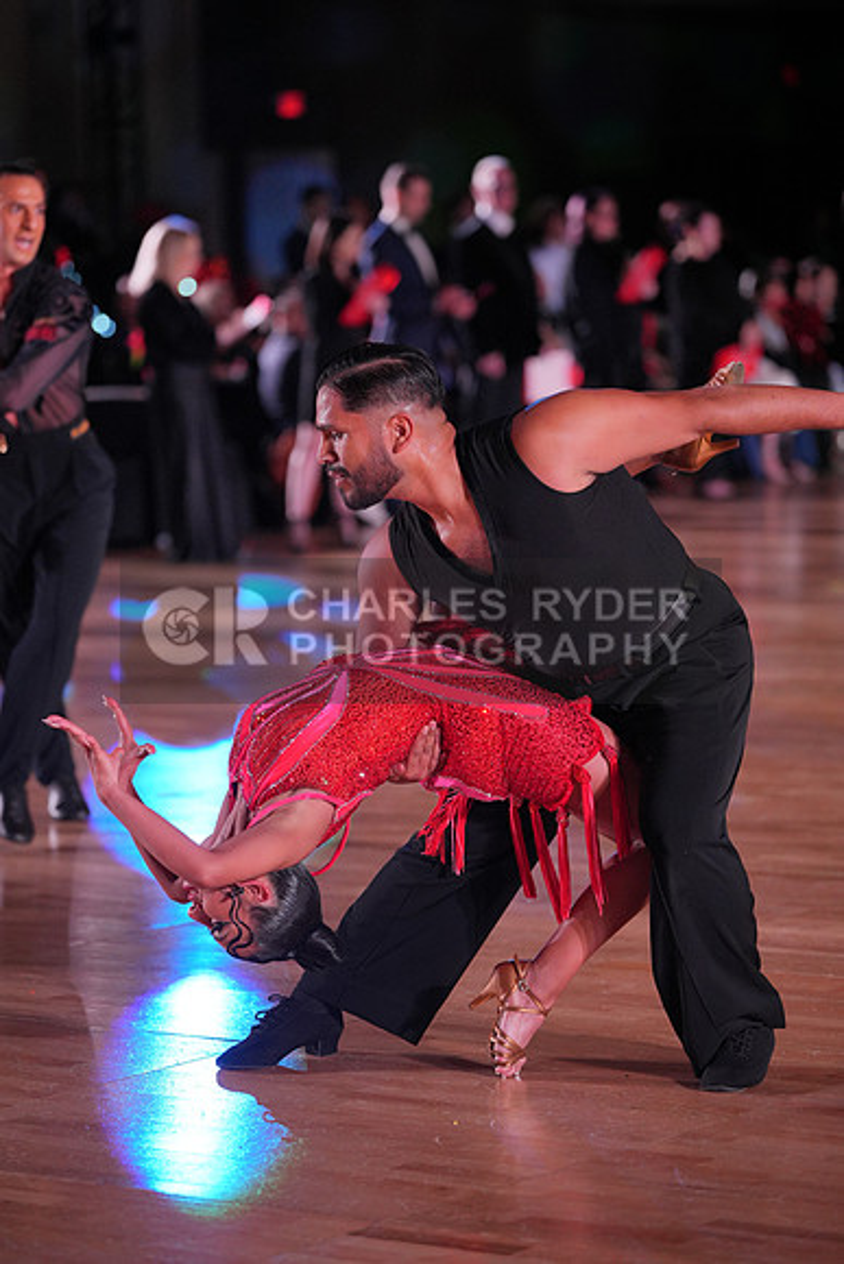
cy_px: 632
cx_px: 422
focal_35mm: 128
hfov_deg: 10.7
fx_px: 4498
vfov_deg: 16.0
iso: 1600
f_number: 2.8
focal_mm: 128
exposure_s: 1/800
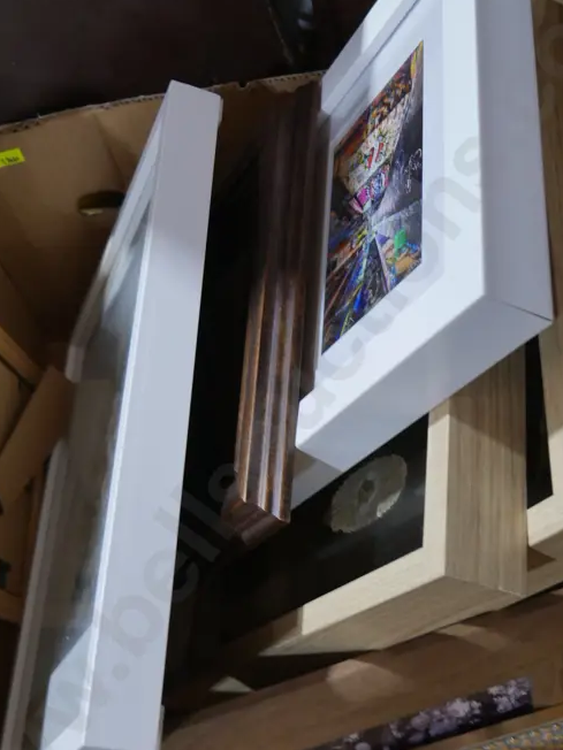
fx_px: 954
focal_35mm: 44
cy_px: 391
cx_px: 307
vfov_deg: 42.9
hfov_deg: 32.9
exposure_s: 1/60
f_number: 3.5
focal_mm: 14
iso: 400
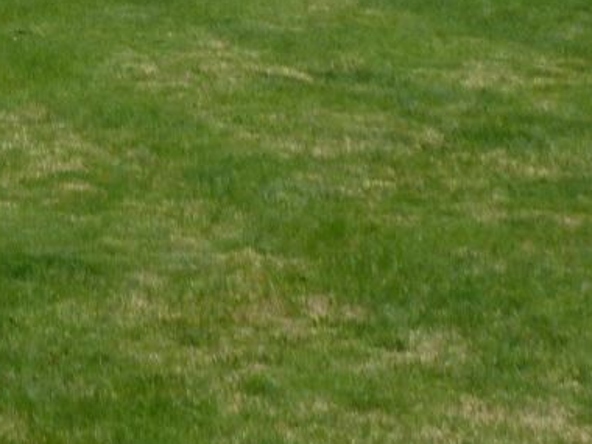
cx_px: -414
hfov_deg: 9.6
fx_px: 3369
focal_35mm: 197
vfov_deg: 7.3
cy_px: -340
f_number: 3.8
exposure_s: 1/250
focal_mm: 8.5
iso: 80
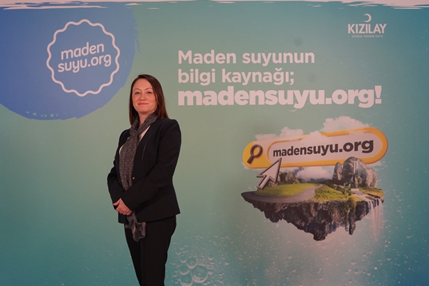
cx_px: 213
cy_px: 143
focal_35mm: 51
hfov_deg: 38.9
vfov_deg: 26.5
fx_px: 608
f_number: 4
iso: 2000
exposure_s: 1/160
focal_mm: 50
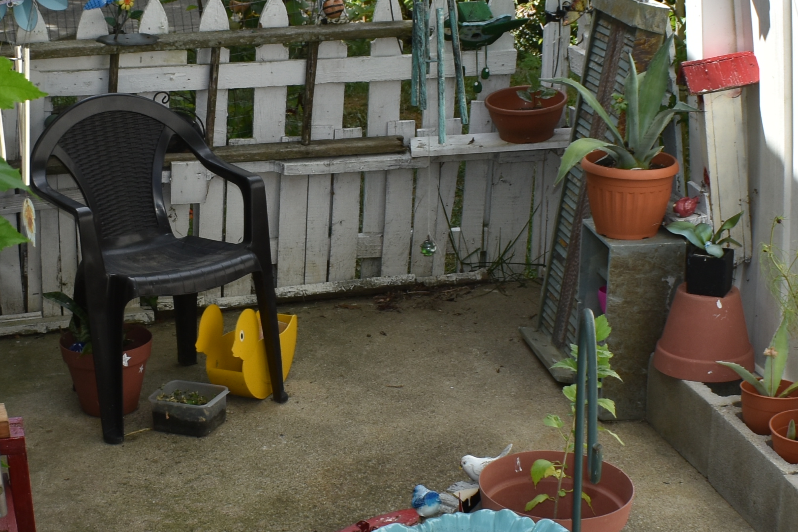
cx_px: 257
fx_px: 1795
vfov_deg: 16.8
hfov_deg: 24.9
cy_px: 301
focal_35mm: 81
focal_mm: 18
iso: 100
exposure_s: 1/200
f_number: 9
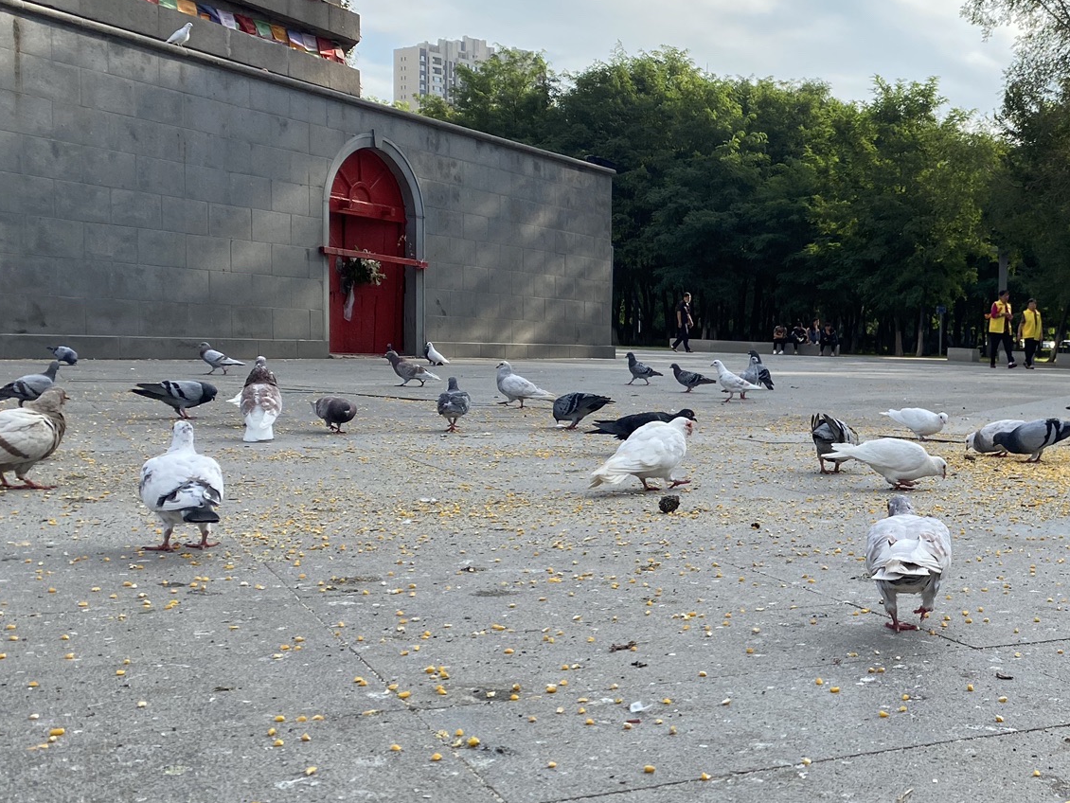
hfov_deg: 38.8
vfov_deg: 31.4
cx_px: 927
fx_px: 1422
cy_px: 488
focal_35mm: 46
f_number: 1.8
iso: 32
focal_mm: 4.25
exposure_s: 1/1258
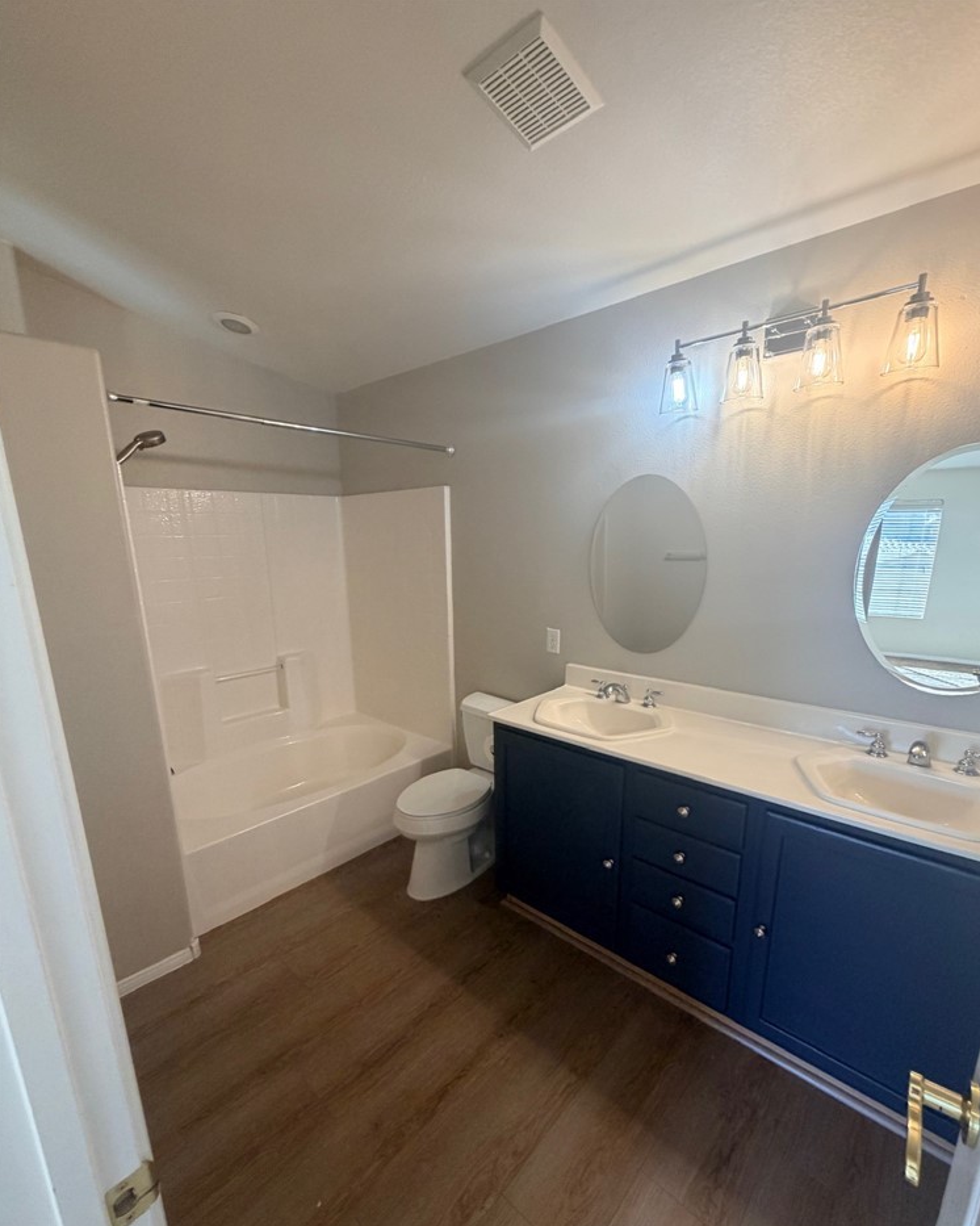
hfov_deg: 84.0
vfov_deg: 96.5
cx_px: 497
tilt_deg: -13.0
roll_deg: +0.0
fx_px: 544
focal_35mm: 15
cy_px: 670
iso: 160
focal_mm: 2.22
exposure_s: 1/120
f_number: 2.2
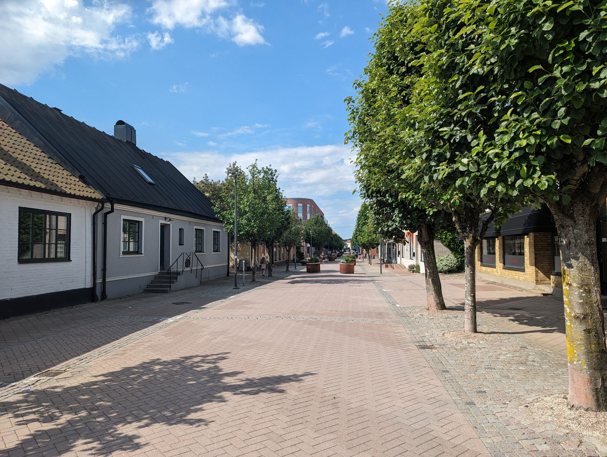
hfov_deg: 71.5
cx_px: 304
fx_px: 421
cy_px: 228
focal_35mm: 24
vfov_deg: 56.9
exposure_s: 1/1618
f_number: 1.85
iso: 48
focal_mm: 6.81
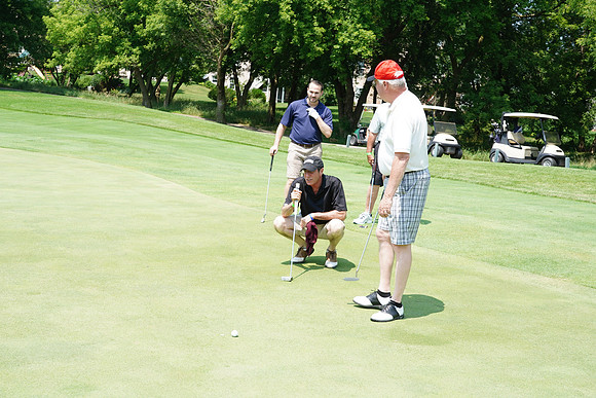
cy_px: 199
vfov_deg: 26.5
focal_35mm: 51
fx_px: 844
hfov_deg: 38.9
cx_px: 298
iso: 250
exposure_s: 1/200
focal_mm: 51
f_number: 9
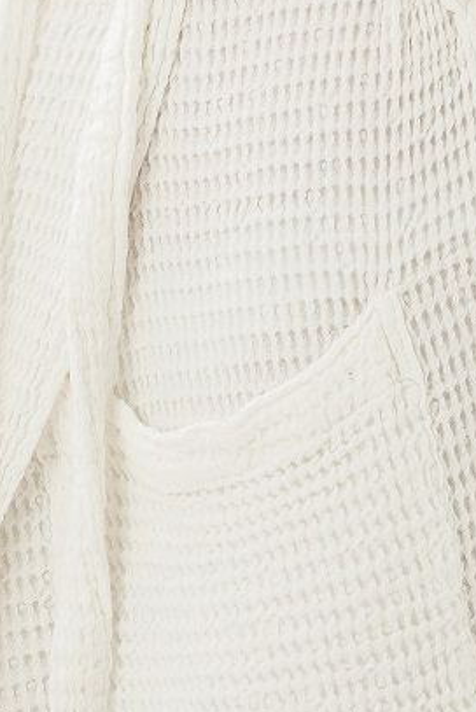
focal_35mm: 272
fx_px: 5391
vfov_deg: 7.5
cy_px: -268
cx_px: 262
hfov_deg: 5.1
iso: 500
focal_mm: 63.3
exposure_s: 1/200
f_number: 5.6
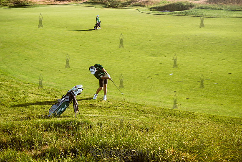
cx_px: 121
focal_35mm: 35
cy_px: 81
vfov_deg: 37.9
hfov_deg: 54.4
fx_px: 235
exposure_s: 1/400
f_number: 4
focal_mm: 35
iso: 100
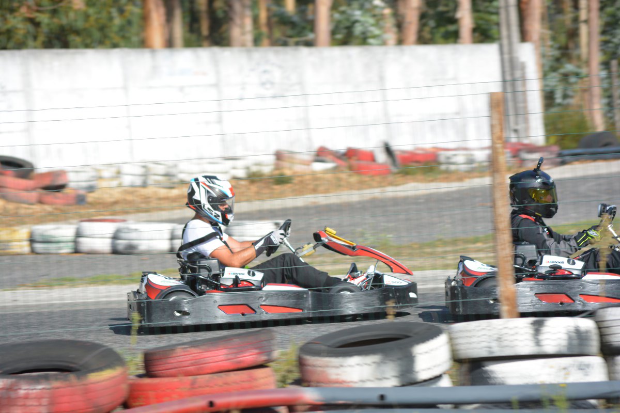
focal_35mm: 218
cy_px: 206
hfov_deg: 9.5
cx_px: 310
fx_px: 3746
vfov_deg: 6.3
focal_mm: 145
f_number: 8
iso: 200
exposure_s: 1/500
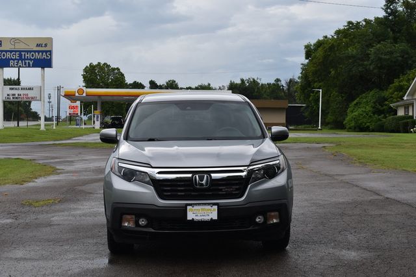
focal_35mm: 57
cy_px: 138
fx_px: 659
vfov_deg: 23.8
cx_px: 208
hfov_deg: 35.0
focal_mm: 38
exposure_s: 1/250
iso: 180
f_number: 8
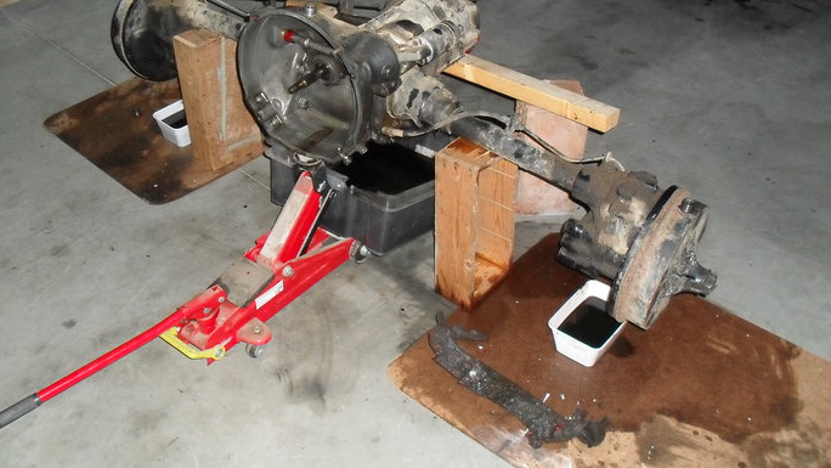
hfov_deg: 51.6
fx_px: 859
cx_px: 419
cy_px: 206
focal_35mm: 39
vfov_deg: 30.4
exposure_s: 1/45
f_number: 3.2
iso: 320
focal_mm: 6.3
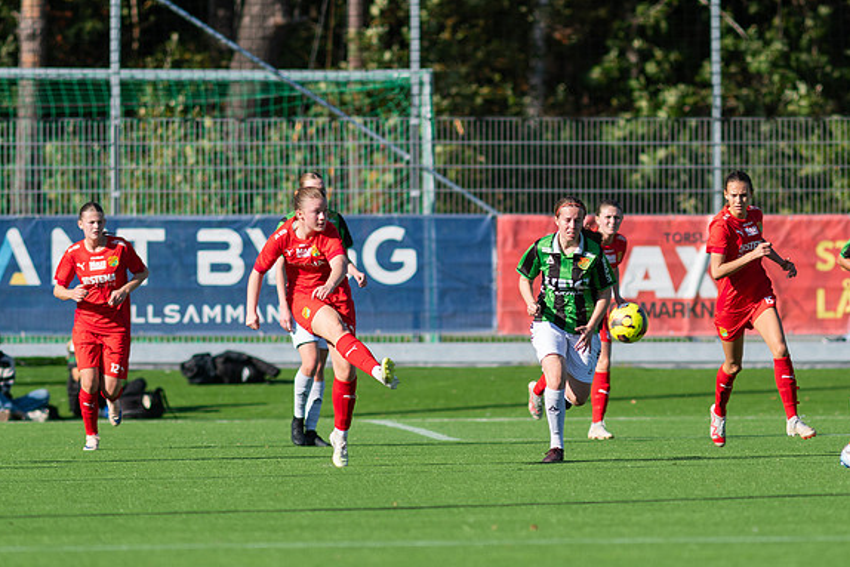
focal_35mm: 606
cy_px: 285
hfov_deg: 3.4
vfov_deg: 2.3
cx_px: 424
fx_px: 14311
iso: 125
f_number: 3.2
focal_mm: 300
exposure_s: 1/2000
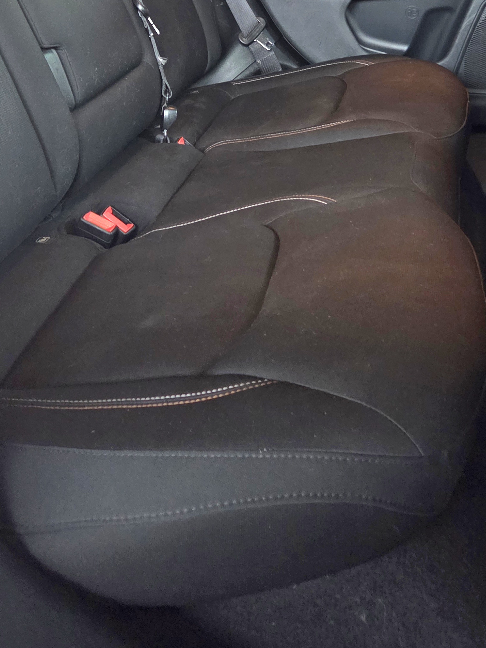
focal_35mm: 45
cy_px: 63
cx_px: 258
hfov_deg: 32.2
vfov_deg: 39.1
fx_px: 842
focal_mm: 5.4
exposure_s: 1/30
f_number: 1.8
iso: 1600
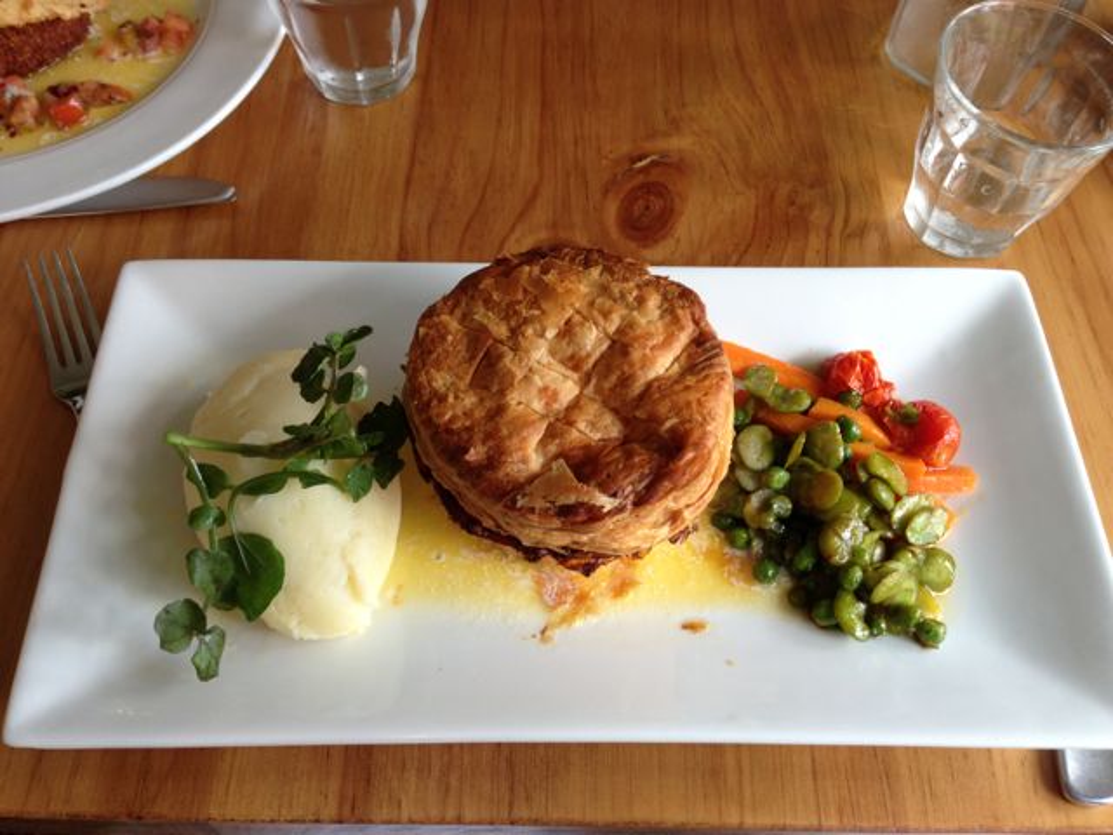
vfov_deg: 42.9
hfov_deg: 55.4
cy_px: 418
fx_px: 1061
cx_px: 556
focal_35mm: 33
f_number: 2.4
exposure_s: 1/40
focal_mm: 4.13
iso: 64
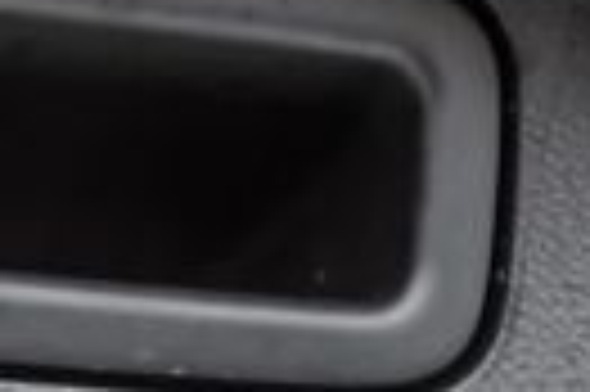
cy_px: 27
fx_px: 4812
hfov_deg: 6.7
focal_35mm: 294
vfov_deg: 4.7
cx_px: -685
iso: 400
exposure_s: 1/125
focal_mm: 60
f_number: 4
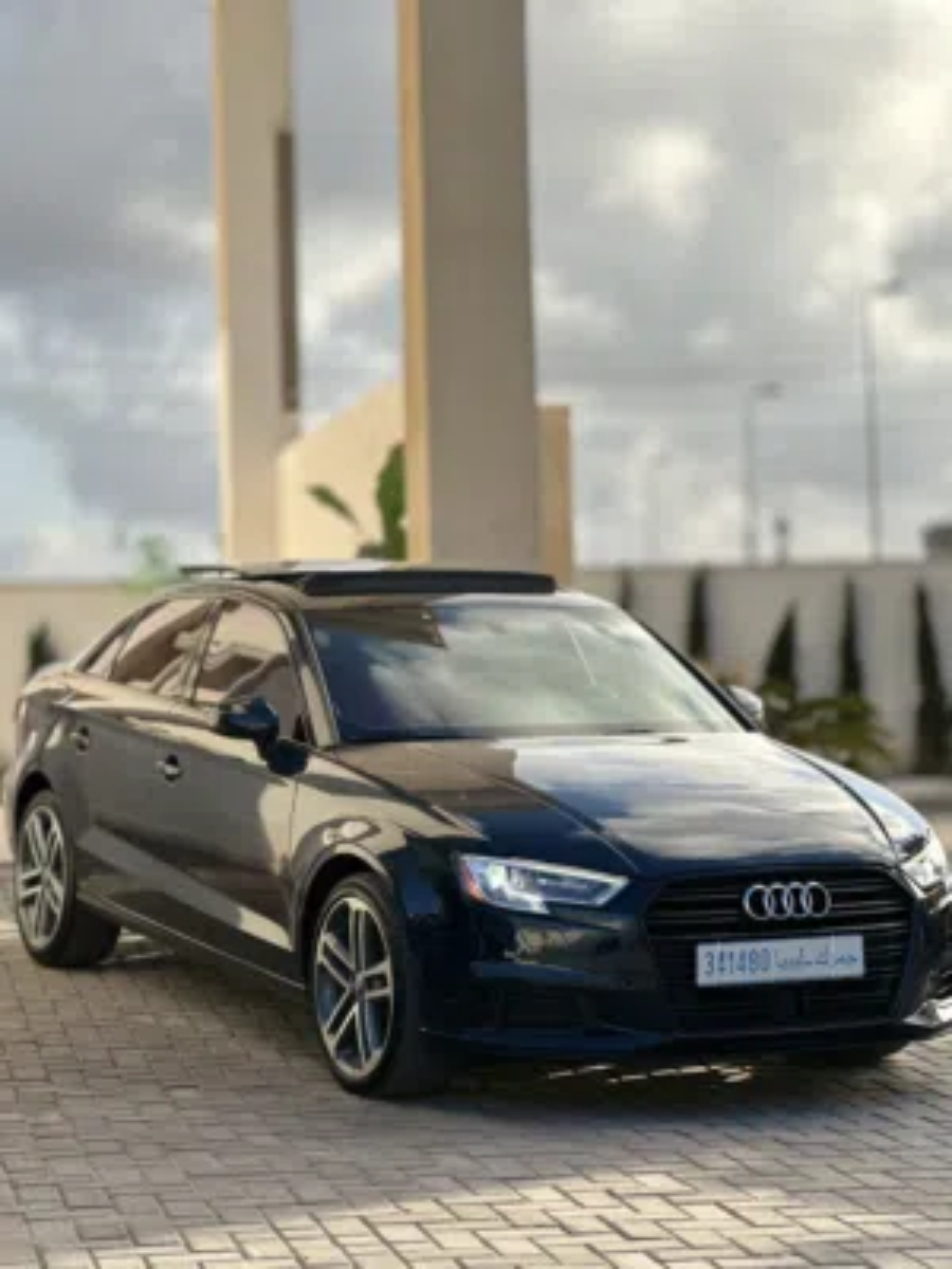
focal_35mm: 77
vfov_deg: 25.3
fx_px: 2824
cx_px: 476
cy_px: 634
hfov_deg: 19.1
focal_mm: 9
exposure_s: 1/585
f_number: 2.8
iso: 32
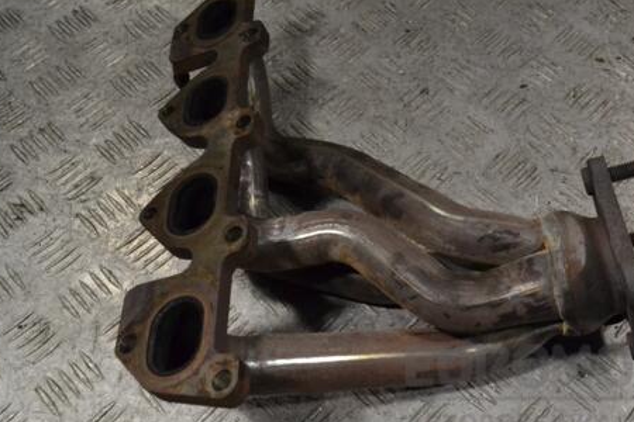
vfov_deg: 30.5
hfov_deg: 44.3
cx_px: 379
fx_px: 775
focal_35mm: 44
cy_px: 179
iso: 3200
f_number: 10
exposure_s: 1/400
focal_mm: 22
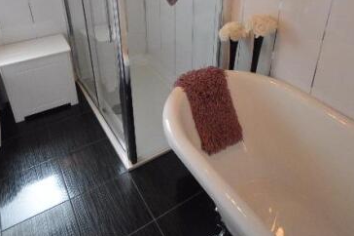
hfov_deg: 67.4
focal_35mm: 27
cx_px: 168
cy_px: 39
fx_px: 265
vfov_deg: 44.9
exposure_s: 1/400
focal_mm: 10
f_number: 3.5
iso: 3200
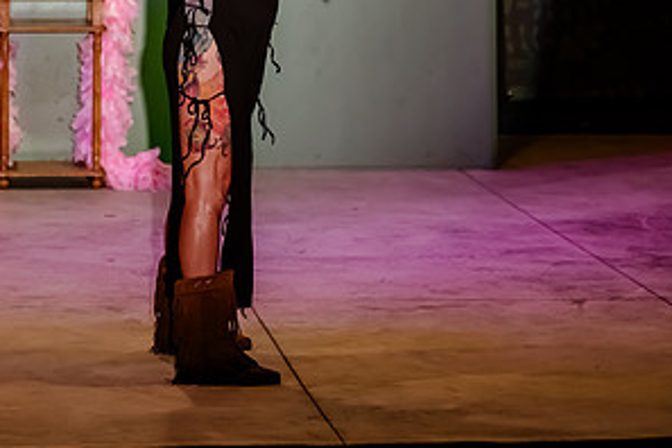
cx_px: -37
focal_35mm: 255
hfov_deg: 8.0
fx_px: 4760
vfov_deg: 5.4
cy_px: -49
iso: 3200
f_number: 2.8
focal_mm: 112
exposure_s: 1/320
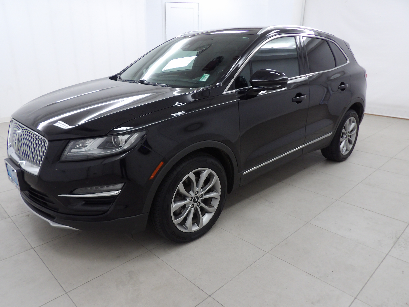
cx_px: 197
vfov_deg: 54.9
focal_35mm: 25
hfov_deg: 69.4
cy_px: 158
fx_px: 295
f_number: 3.2
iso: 200
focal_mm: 4.3
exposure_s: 1/32
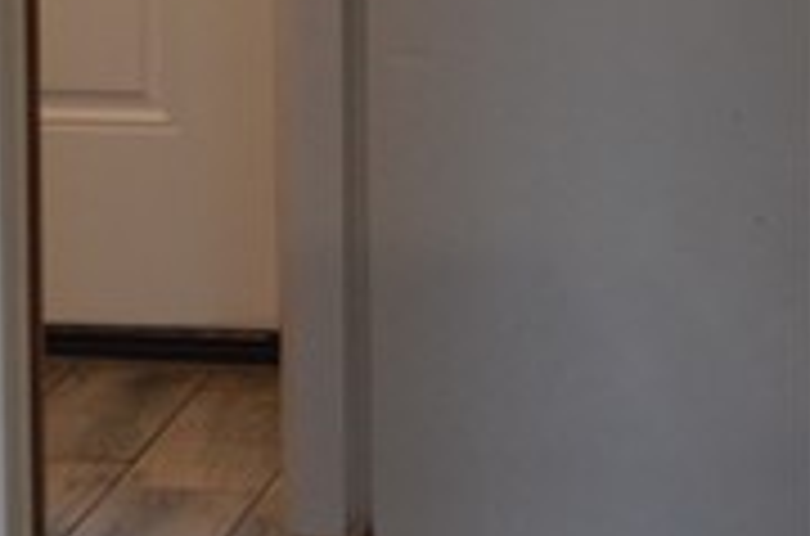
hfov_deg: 5.9
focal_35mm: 327
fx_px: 7338
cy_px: -536
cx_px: -1631
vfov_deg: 4.1
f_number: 5
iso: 400
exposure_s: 1/60
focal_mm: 36
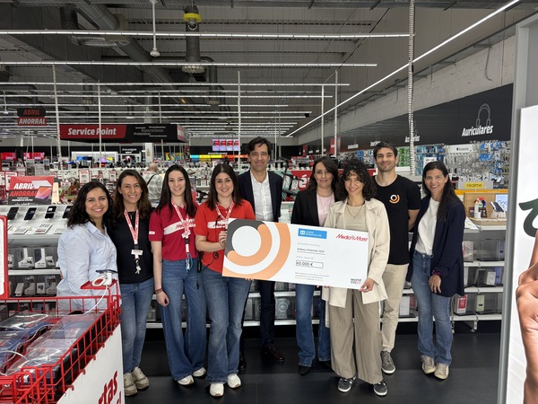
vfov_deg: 53.1
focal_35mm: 26
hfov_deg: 67.3
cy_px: 202
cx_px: 269
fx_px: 404
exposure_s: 1/121
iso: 80
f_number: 1.6
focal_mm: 5.96
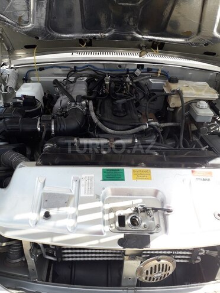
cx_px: 110
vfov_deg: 65.3
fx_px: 229
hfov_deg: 51.4
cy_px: 146
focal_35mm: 27
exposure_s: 1/693
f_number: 1.9
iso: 40
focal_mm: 3.6
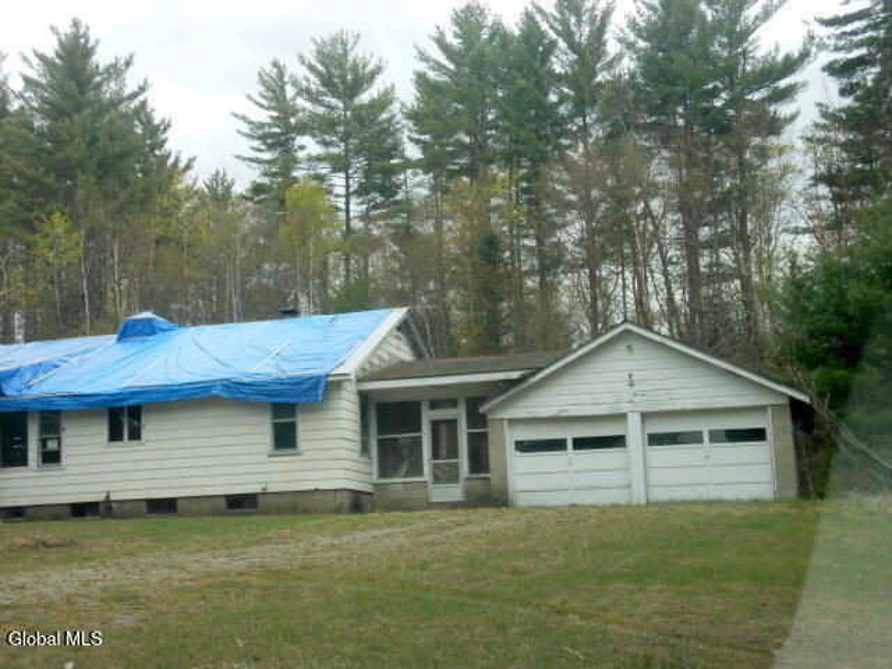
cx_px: 446
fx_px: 1288
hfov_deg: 38.2
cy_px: 334
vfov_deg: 29.1
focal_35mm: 50
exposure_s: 1/160
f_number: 4
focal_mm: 8.9
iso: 80
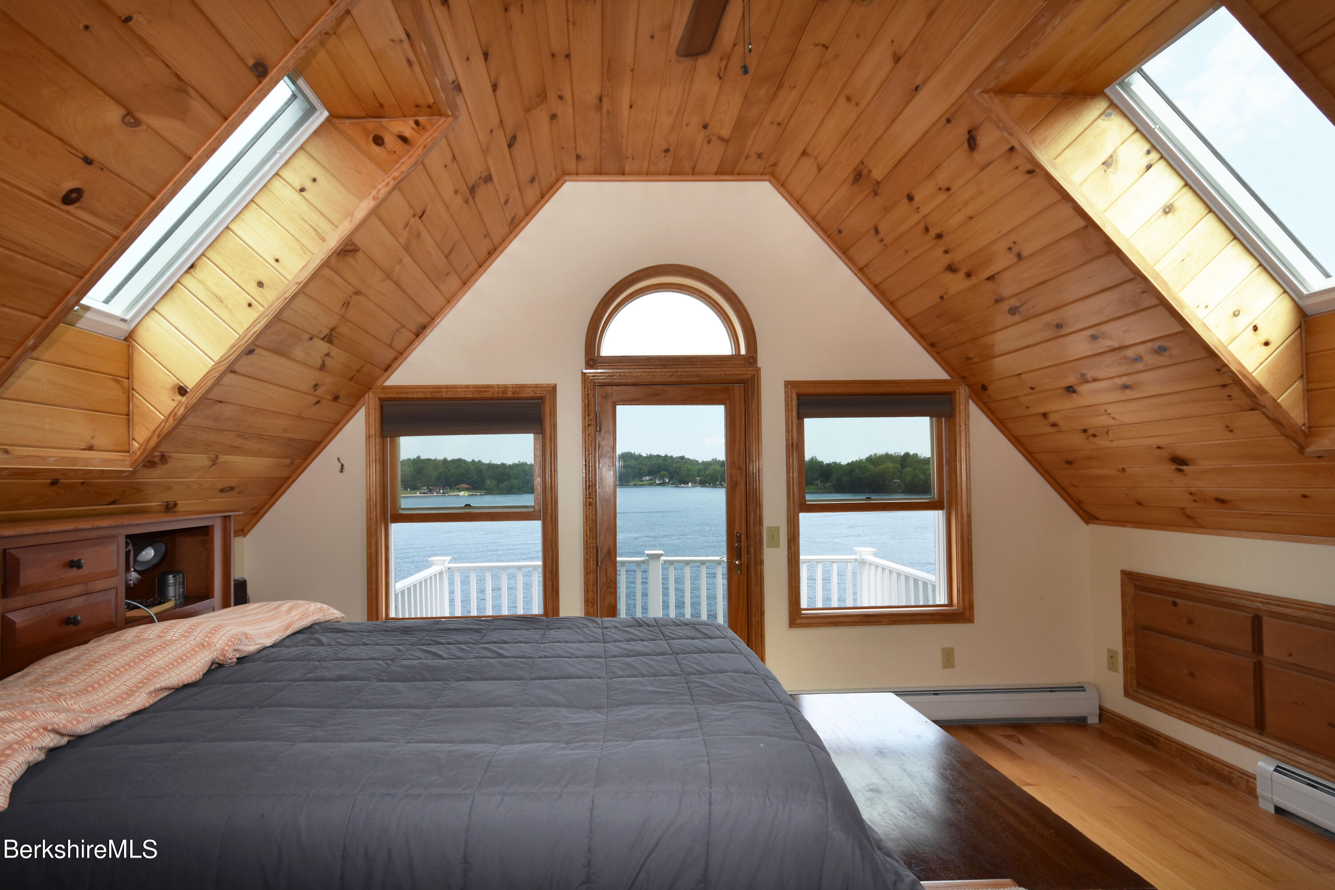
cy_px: 445
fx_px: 556
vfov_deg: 77.3
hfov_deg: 100.4
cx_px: 668
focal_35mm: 15
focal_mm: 10
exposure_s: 1/125
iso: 200
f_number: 5.6
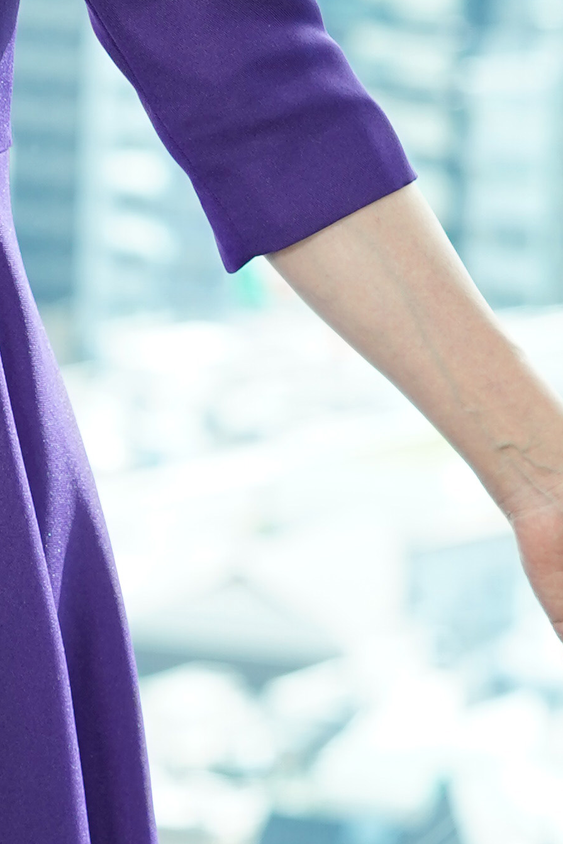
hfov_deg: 4.4
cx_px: -395
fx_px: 7340
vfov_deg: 6.6
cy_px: 504
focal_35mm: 313
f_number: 4
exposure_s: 1/250
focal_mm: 70
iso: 320
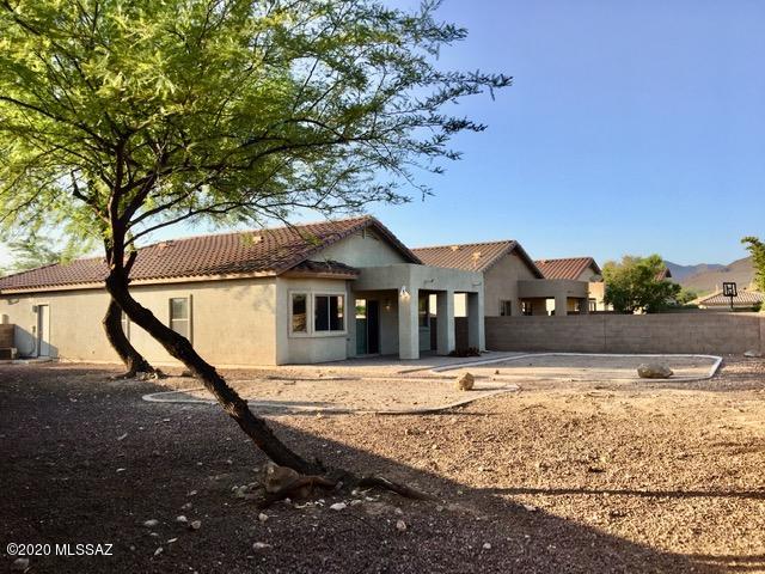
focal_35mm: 29
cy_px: 287
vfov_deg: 48.2
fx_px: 641
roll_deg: +0.8
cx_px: 382
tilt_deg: +2.6
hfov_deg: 61.7
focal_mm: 4.15
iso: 25
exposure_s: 1/927
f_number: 2.2
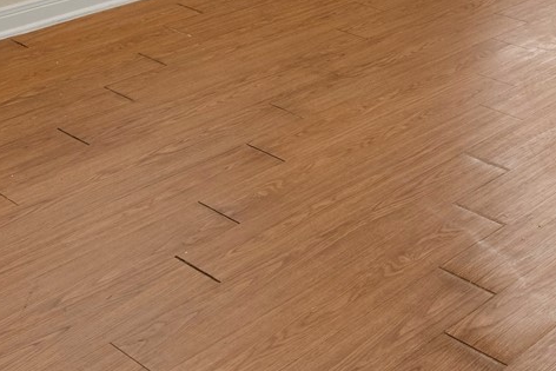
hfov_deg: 27.1
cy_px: -377
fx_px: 1066
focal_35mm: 69
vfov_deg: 15.6
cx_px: 590
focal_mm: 15
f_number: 9
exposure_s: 1/6
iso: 200
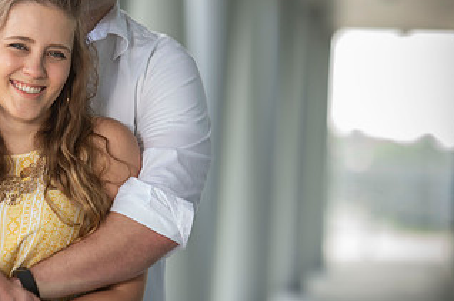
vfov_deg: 5.0
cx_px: 89
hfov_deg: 7.5
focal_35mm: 274
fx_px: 3450
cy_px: 87
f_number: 2.8
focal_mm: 150
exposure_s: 1/125
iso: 50
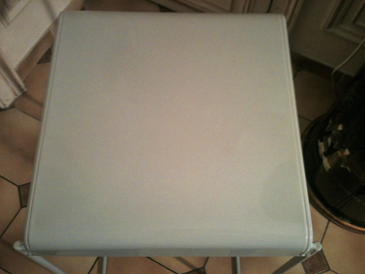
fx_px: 369
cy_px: 137
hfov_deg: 52.6
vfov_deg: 40.7
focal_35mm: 35
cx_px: 182
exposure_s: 1/17
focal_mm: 3.85
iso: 125
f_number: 2.8
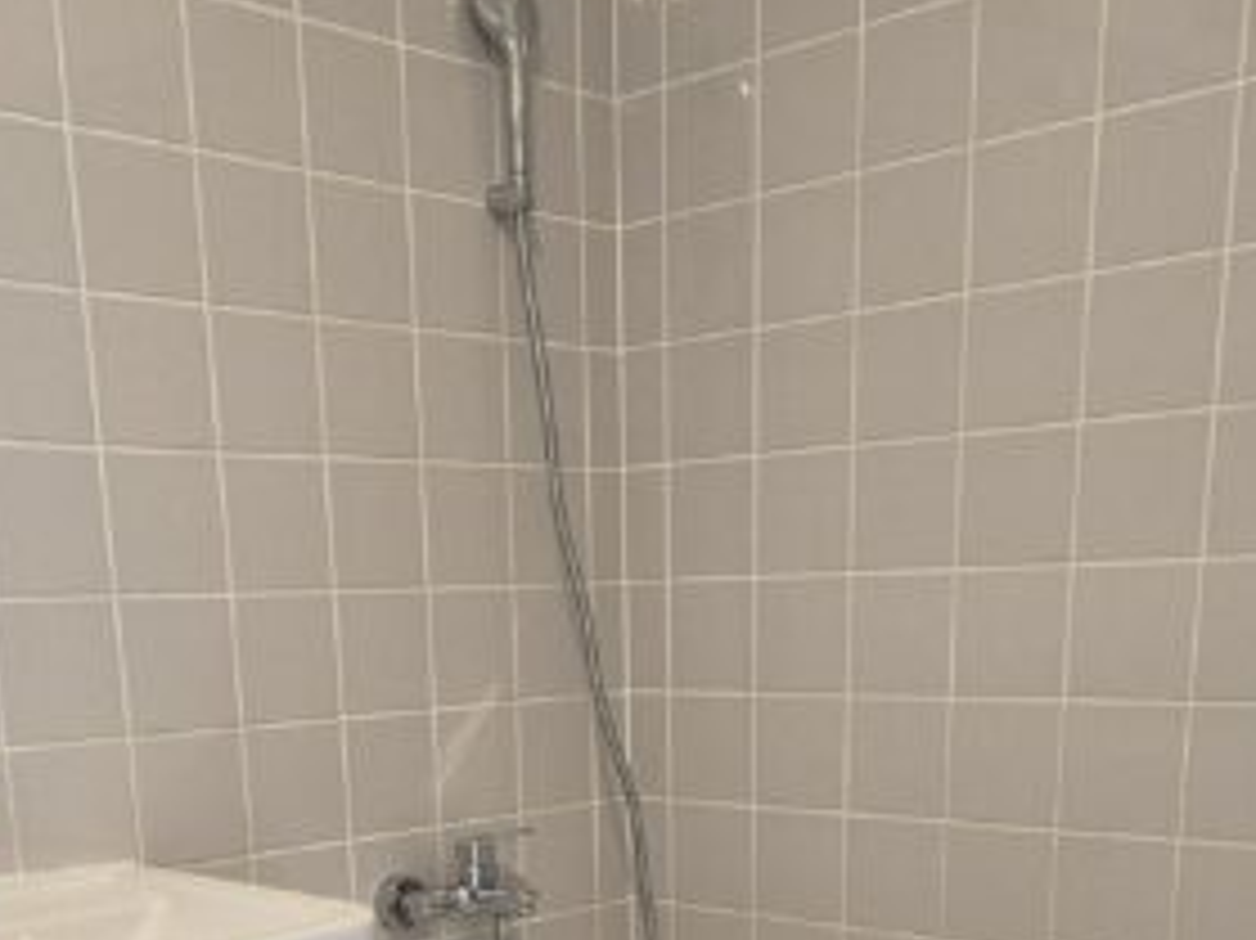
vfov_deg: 29.7
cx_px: 527
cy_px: 1113
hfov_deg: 44.7
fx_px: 1523
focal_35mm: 42
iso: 250
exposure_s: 1/50
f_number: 2.2
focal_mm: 2.2
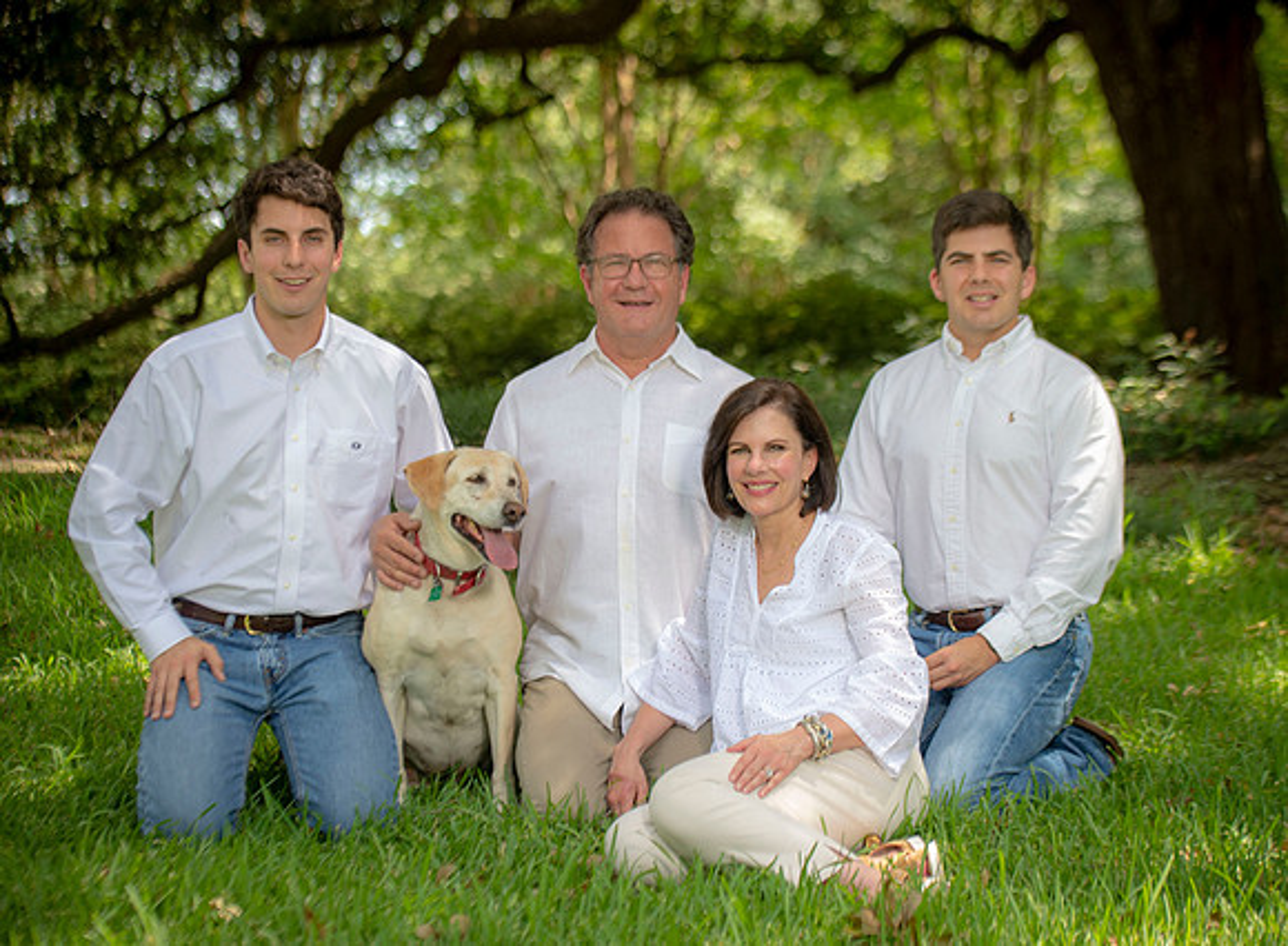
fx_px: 3074
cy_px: 470
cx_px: 677
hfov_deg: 23.7
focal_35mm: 83
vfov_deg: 17.5
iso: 100
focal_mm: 70
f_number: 3.2
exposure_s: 1/200
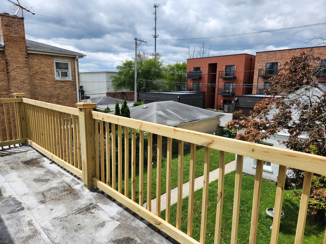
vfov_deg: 58.9
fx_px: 217
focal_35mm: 23
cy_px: 122
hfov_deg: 73.9
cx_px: 163
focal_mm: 5.4
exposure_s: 1/1135
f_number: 1.8
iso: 20
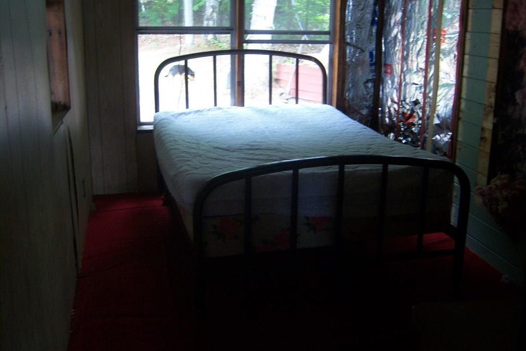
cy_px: 155
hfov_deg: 50.7
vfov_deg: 35.0
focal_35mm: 38
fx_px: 555
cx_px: 266
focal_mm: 7.5
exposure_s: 1/25
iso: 160
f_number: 2.8
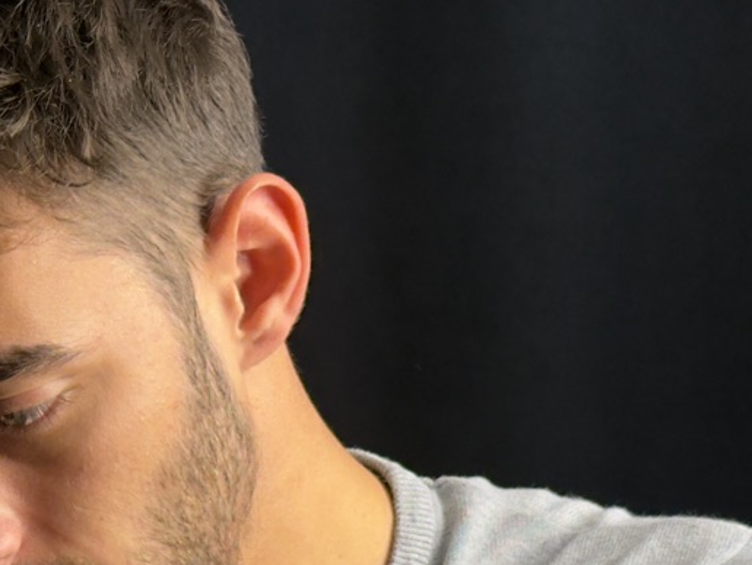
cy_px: 724
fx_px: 3239
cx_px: -61
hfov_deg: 13.0
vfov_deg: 9.8
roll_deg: -0.1
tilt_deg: +0.2
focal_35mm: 149
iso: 50
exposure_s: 1/121
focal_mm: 6.76
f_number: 1.78
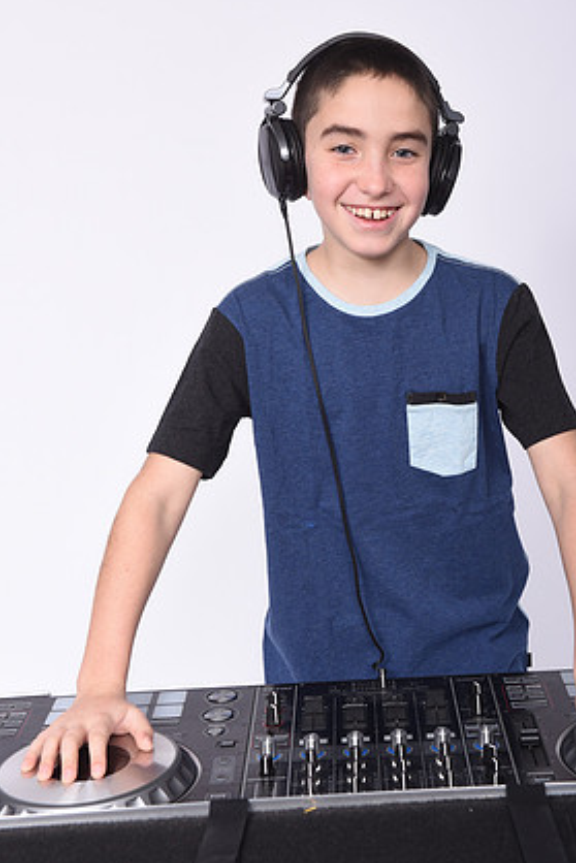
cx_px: 350
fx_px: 1463
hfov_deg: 22.2
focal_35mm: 61
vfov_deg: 32.9
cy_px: 419
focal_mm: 44
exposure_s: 1/250
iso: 200
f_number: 8
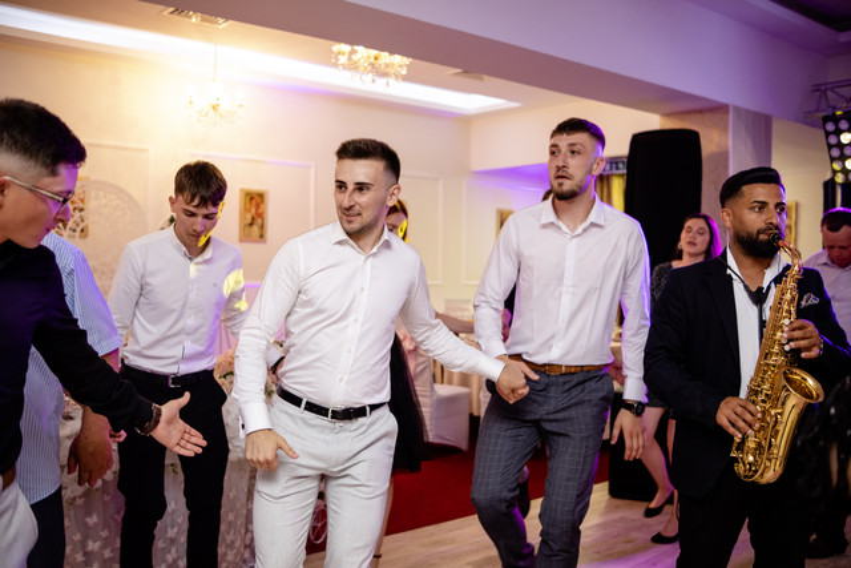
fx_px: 827
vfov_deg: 37.9
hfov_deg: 54.4
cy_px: 284
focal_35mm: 35
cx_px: 426
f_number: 2
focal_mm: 23
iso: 800
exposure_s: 1/160
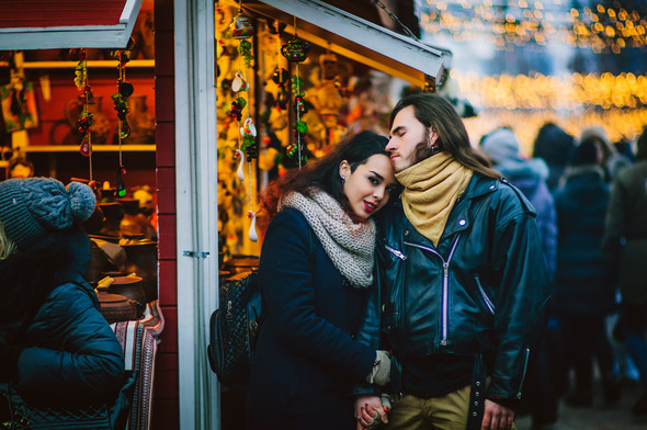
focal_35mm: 128
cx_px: 324
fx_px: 2289
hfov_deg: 16.1
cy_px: 215
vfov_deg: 10.7
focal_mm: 85
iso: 200
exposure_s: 1/320
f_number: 1.4
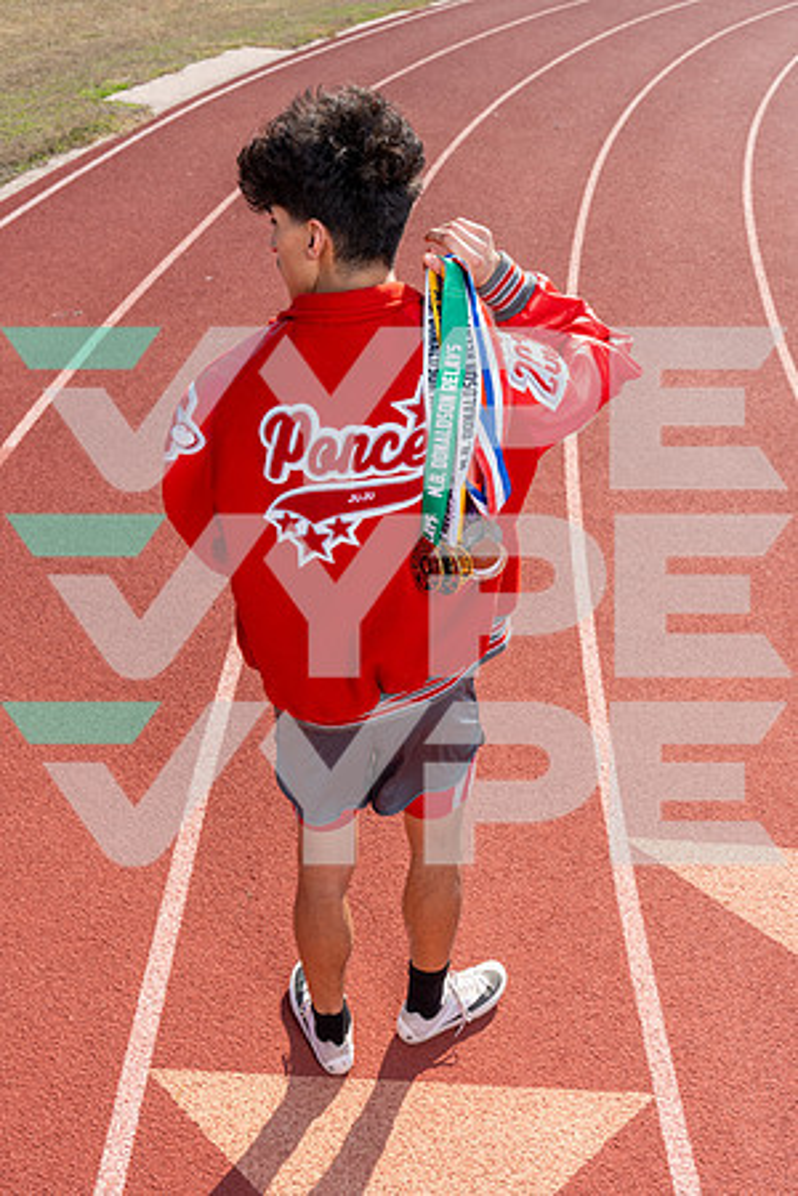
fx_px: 1263
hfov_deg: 35.1
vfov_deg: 50.7
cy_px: 598
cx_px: 399
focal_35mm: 38
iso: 125
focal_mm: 38
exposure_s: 1/200
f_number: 9
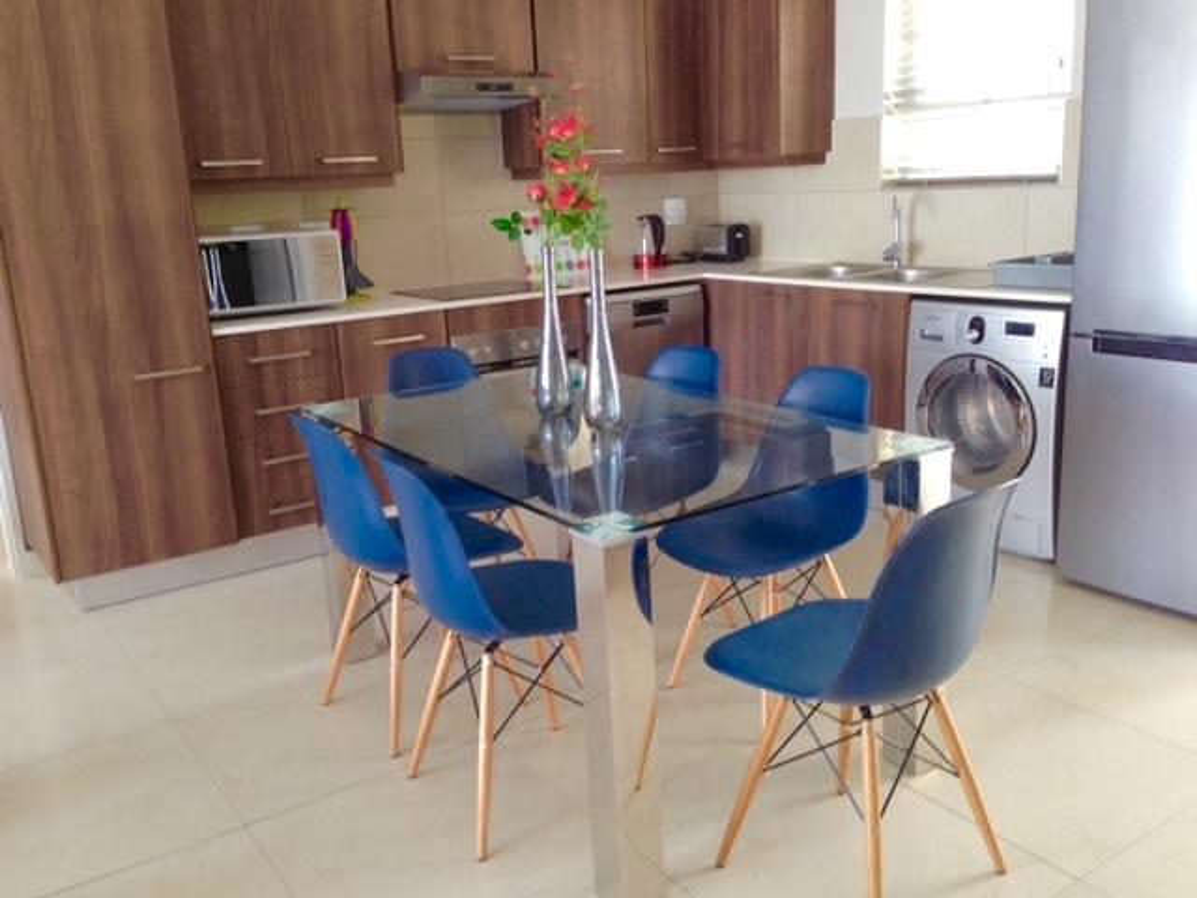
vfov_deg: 42.9
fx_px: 1141
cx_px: 598
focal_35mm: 33
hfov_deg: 55.4
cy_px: 449
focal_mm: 4.12
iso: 125
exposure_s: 1/20
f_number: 2.4
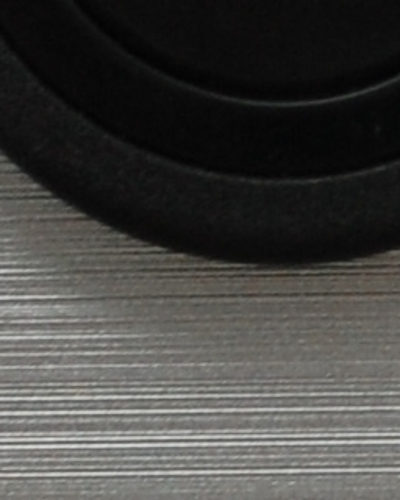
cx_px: 53
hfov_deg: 3.3
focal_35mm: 462
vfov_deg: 4.2
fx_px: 6843
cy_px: 12
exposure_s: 1/80
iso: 400
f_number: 5.3
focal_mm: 35
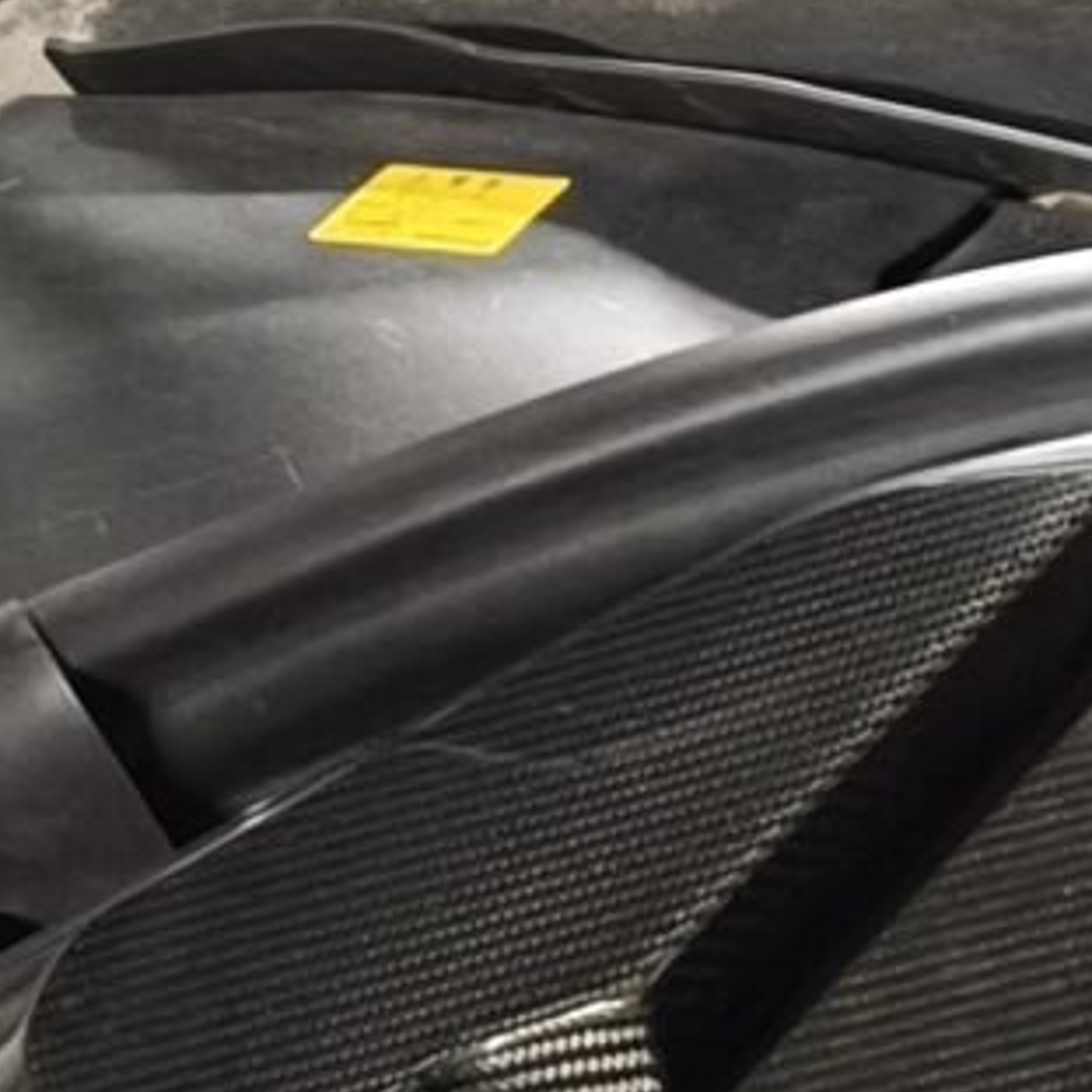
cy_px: 2527
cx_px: 2184
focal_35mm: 167
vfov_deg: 9.4
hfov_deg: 9.7
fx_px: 5960
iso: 4000
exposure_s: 1/16.7
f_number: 1.6
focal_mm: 6.57
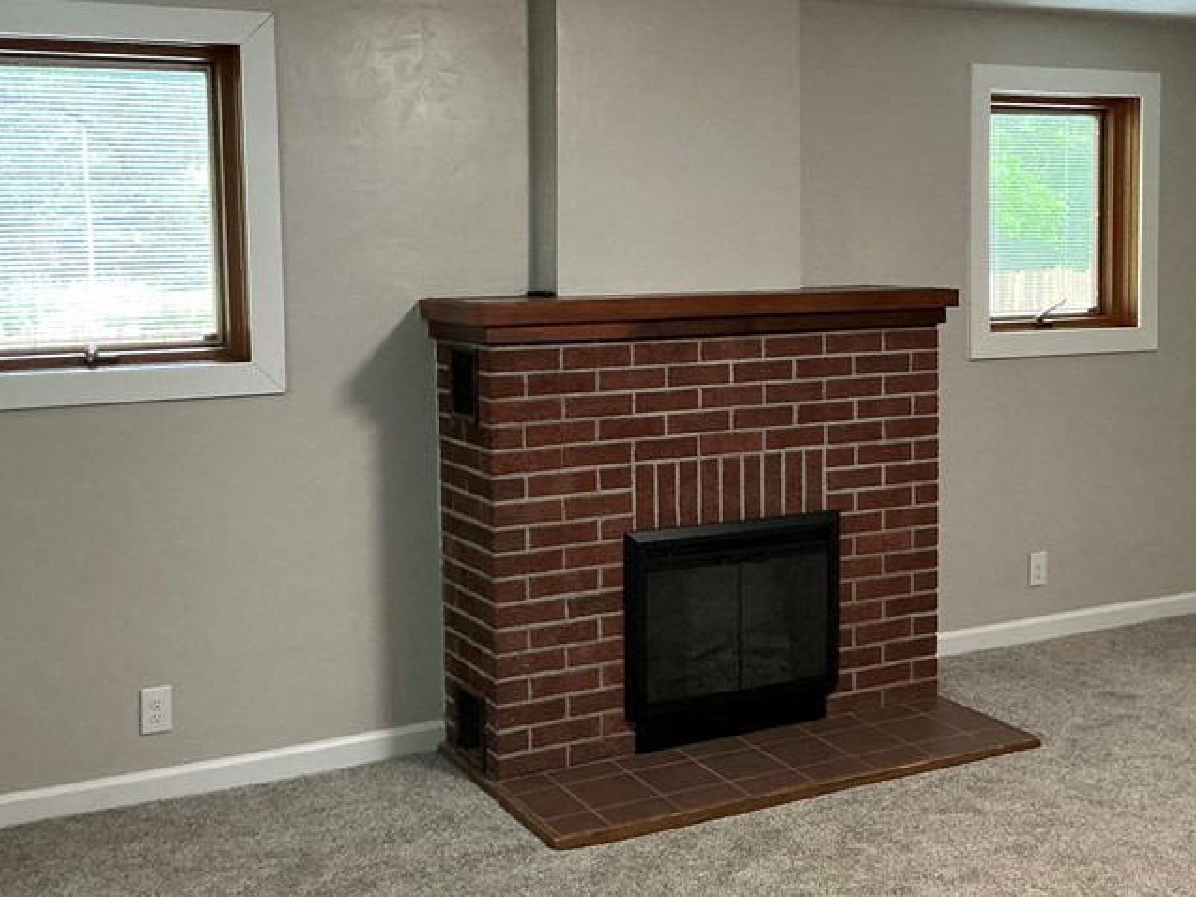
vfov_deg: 32.1
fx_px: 1555
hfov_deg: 41.8
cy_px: 360
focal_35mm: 45
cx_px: 725
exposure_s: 1/60
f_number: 1.8
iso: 160
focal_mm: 3
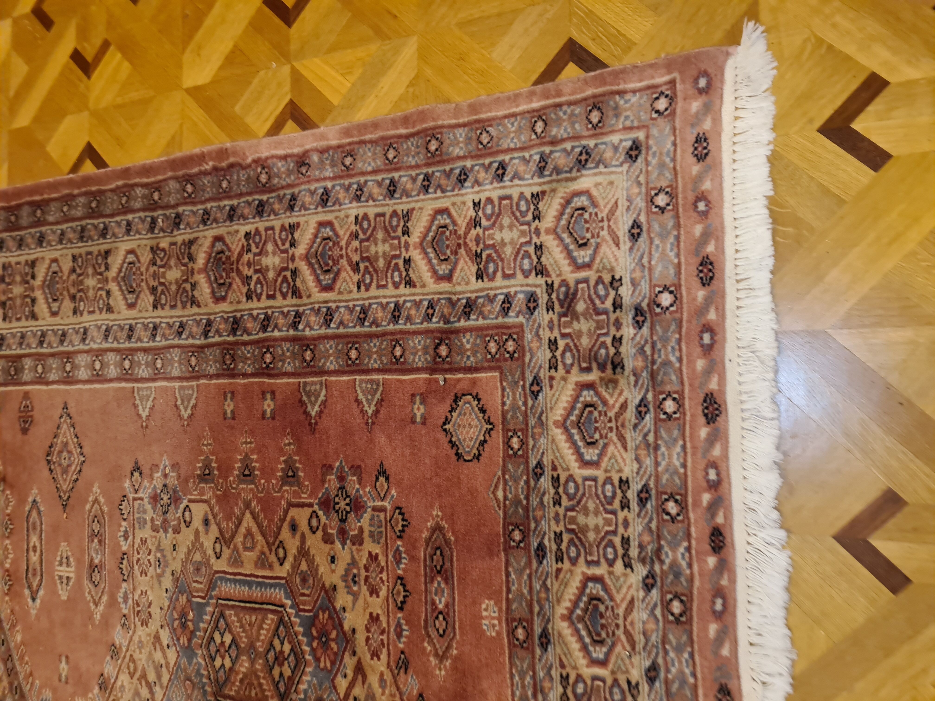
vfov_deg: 53.1
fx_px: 702
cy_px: 350
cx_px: 468
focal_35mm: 26
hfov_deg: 67.3
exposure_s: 1/10
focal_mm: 5.4
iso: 128
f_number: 1.8
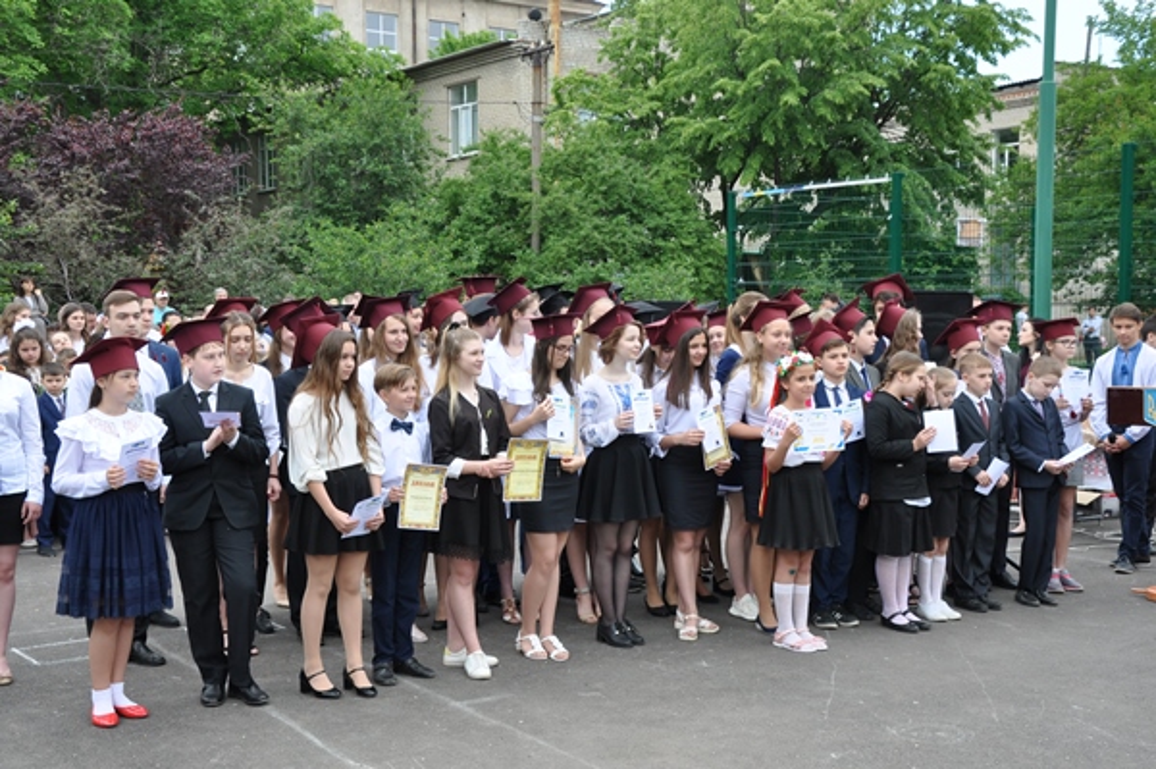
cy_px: 384
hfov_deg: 41.1
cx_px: 578
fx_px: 1540
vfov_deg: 28.0
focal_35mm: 48
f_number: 9
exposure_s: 1/80
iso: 200
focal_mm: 32
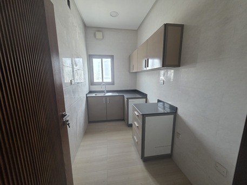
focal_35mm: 13
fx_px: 93
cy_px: 92
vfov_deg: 89.9
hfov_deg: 106.2
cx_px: 124
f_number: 1.9
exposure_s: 1/100
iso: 320
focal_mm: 2.2
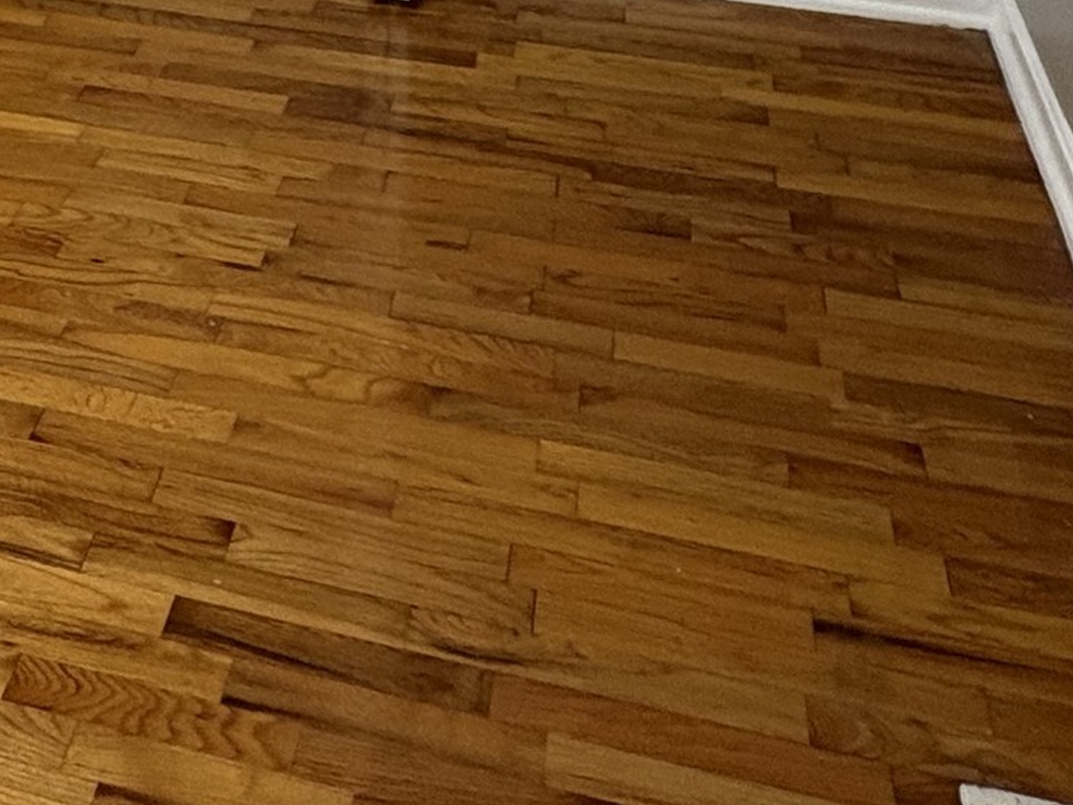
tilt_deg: -7.4
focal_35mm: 59
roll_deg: +0.8
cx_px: 125
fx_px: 1829
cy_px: -462
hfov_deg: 31.3
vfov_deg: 20.5
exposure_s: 1/60
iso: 250
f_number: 2.2
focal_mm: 2.22
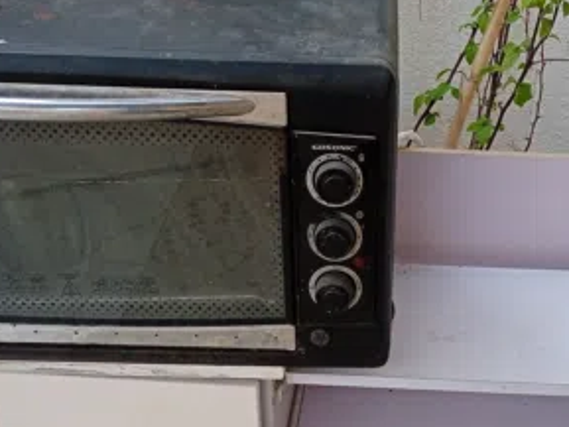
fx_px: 1020
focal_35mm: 62
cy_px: 350
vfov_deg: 23.3
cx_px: 404
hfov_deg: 30.8
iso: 201
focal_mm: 3.43
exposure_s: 1/25
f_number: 2.2
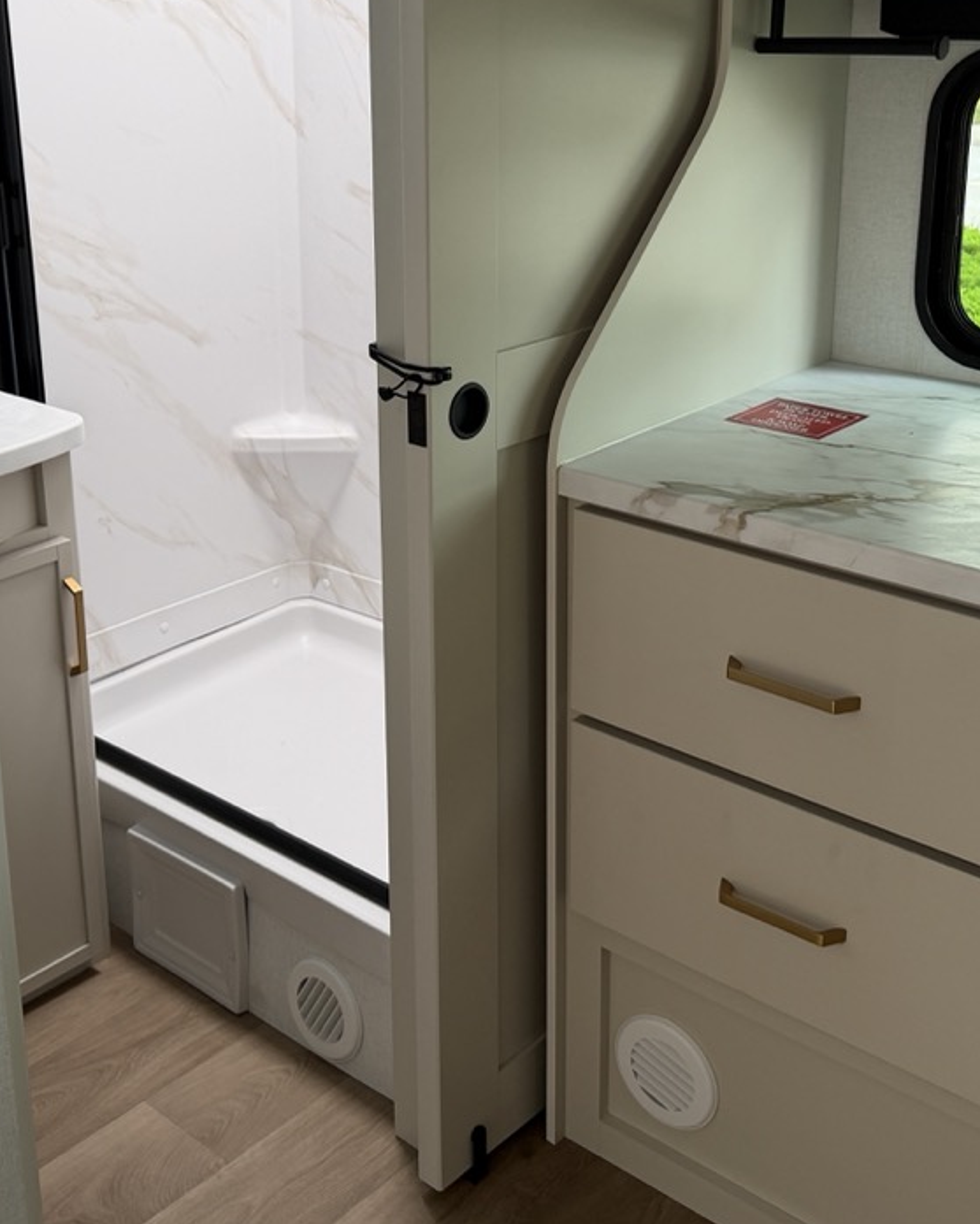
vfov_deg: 42.3
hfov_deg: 34.9
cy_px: 397
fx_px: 1558
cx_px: 422
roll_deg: -0.7
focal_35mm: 43
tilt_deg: -12.8
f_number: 1.78
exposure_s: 1/121
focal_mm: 6.76
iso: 125
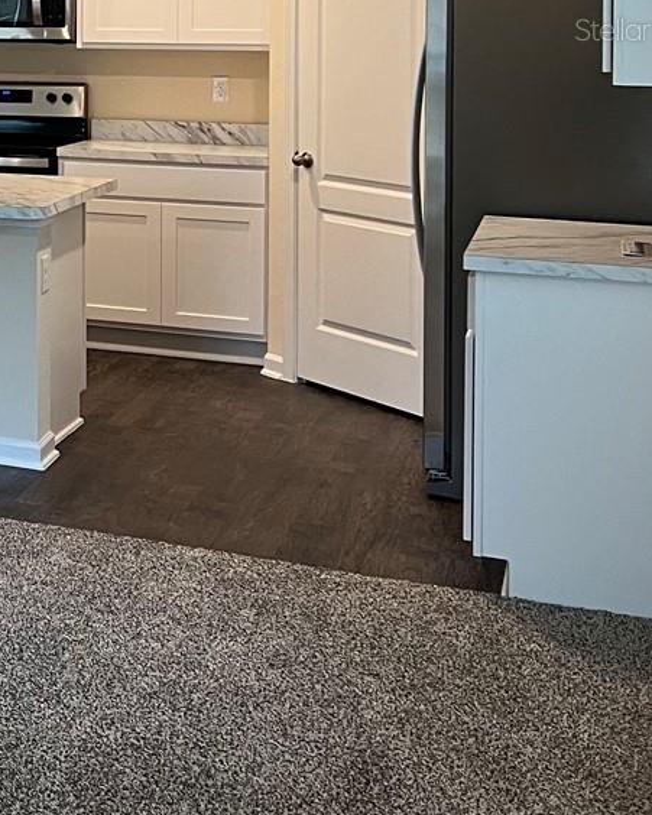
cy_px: 29
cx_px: -445
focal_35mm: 72
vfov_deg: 25.3
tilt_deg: -0.7
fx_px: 1737
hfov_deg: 17.9
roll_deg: +0.4
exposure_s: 1/60
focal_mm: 5.7
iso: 100
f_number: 1.5
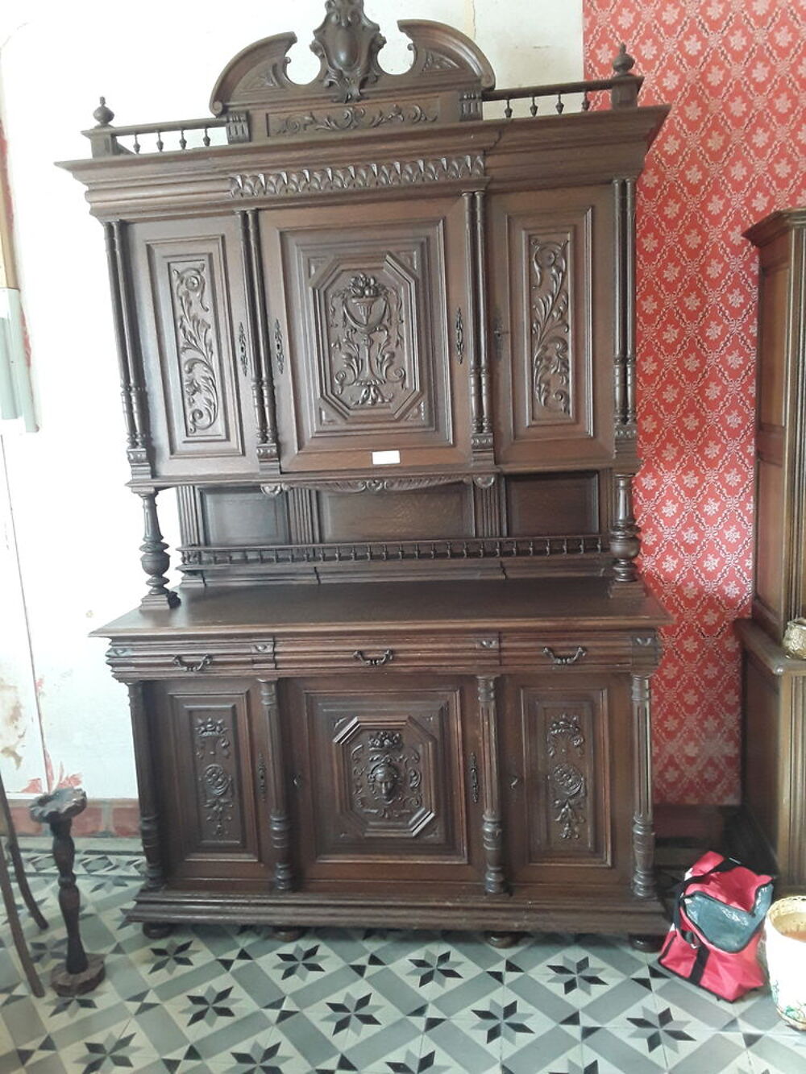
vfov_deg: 65.3
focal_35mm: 27
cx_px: 403
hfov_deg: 51.4
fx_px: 838
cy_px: 537
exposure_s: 1/33
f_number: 1.9
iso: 160
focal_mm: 2.91
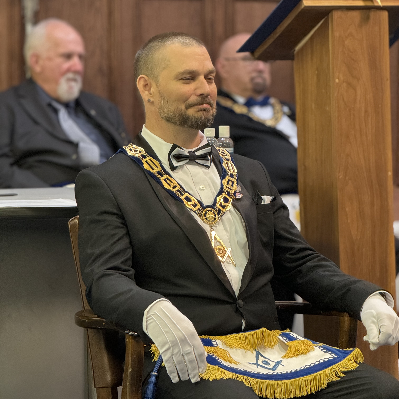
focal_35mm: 142
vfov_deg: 12.3
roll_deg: +0.1
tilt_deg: -4.1
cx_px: 200
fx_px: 1852
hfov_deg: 12.3
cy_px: 236
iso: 500
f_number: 2.8
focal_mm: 15.66
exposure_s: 1/40
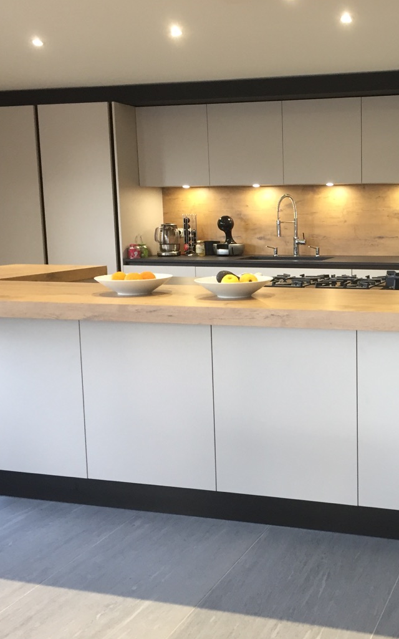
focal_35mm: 42
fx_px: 731
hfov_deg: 29.4
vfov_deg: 47.2
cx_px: 349
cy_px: 314
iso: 125
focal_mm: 4.15
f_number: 2.2
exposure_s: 1/33
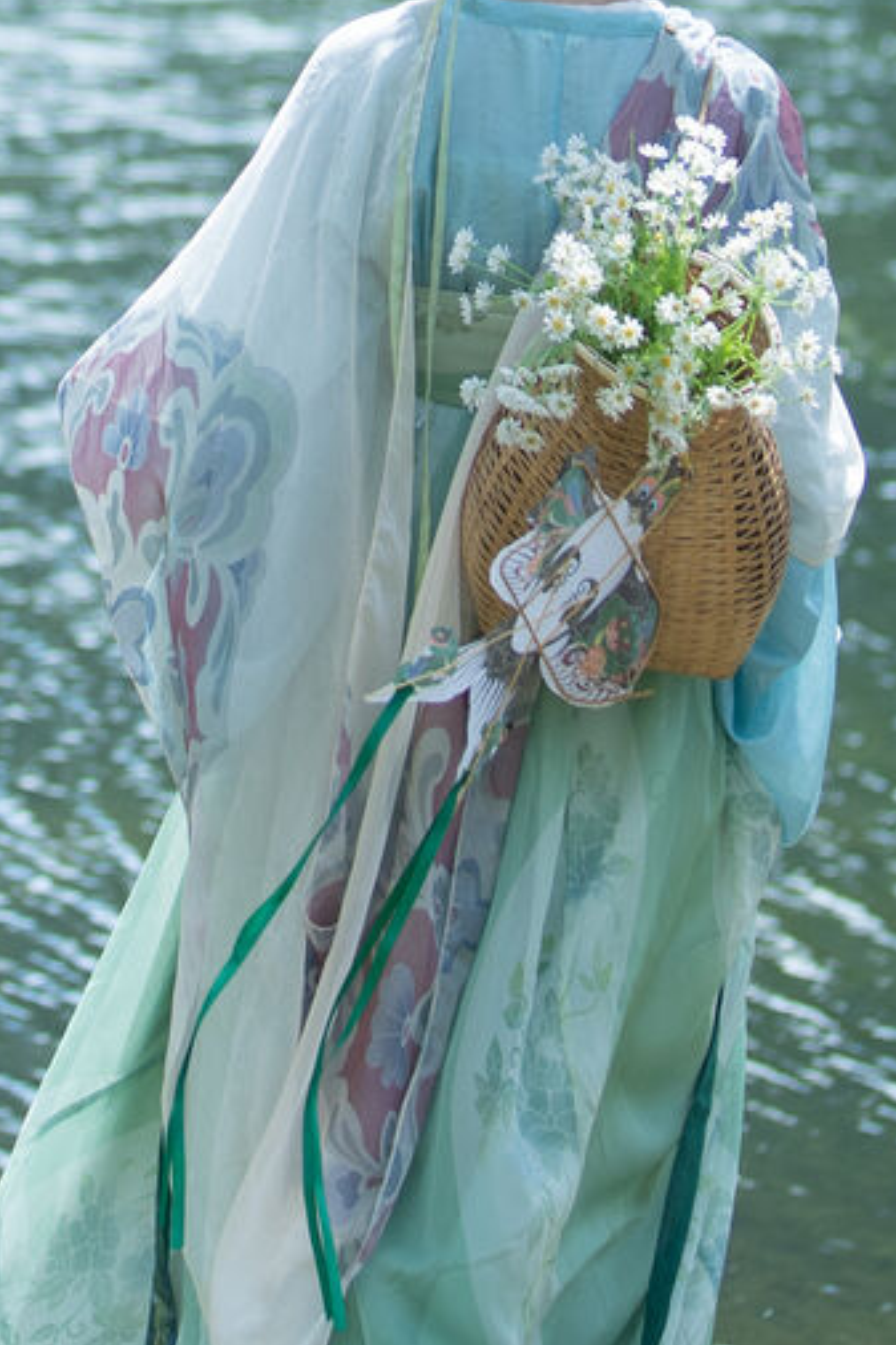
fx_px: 9302
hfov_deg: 5.5
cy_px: -282
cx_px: 138
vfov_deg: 8.2
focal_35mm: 249
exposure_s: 1/1250
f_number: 2.8
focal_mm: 70
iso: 100
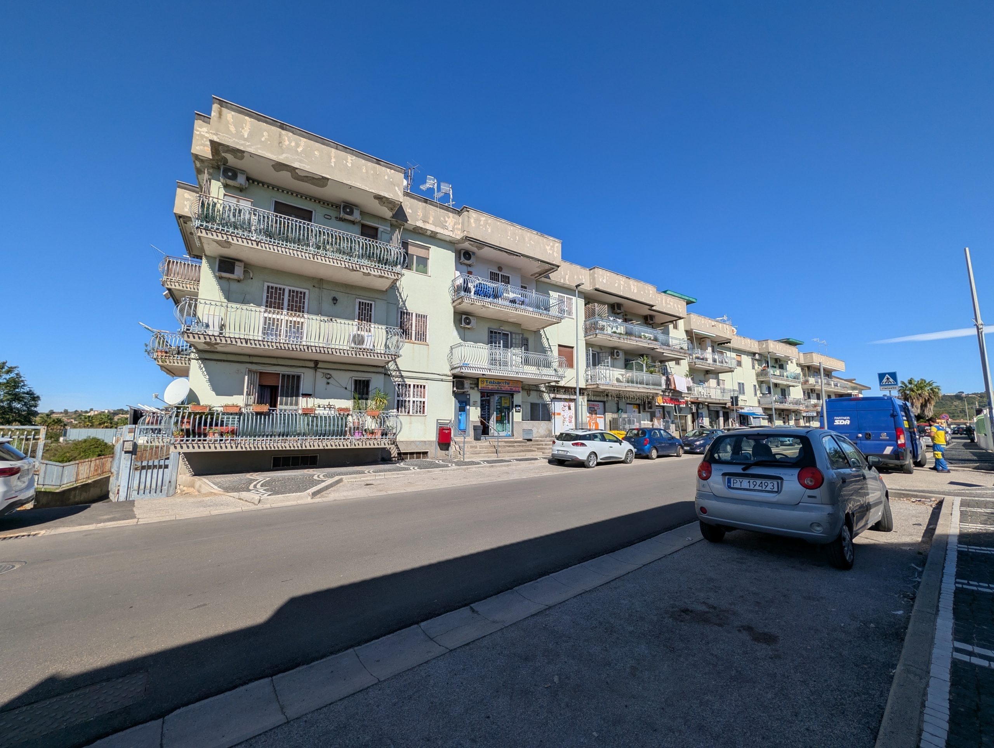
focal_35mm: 12
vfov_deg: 94.6
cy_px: 374
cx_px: 497
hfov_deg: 110.5
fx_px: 345
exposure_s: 1/4902
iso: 44
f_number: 1.7
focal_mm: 2.02
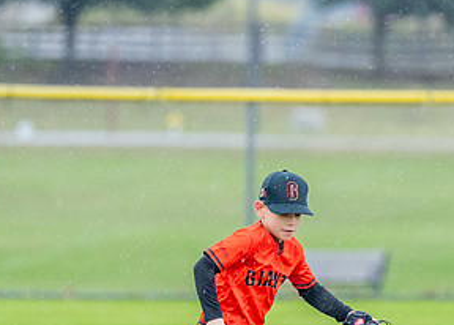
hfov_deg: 3.3
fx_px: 7959
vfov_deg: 2.3
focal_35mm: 617
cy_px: 283
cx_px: 283
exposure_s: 1/1000
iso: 2000
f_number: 2.8
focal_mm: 200
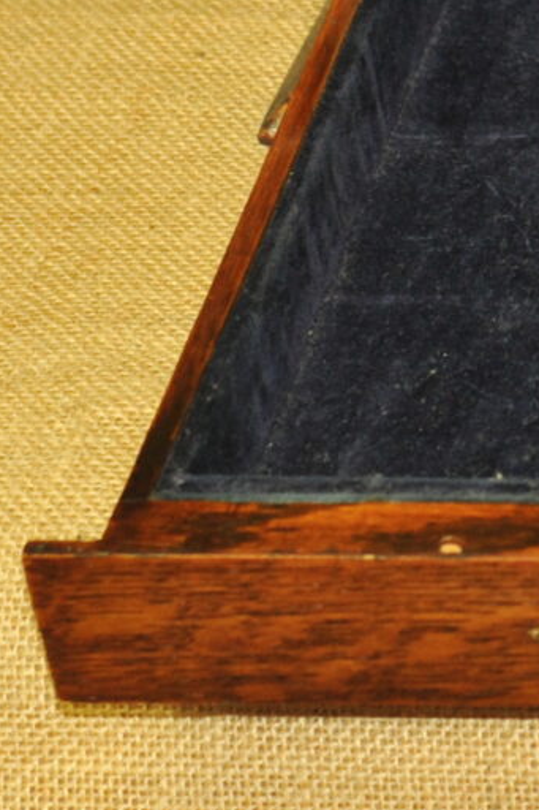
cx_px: 1160
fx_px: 6966
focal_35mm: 310
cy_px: -350
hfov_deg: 4.4
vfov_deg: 6.6
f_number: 5.6
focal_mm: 62
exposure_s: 1/60
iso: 1250
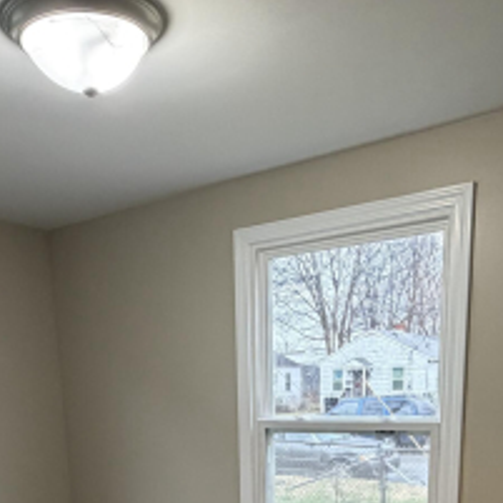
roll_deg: +2.5
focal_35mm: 41
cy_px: 541
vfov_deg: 35.5
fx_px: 674
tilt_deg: -12.7
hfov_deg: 40.9
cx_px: 239
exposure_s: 1/120
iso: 320
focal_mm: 2.22
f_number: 2.2
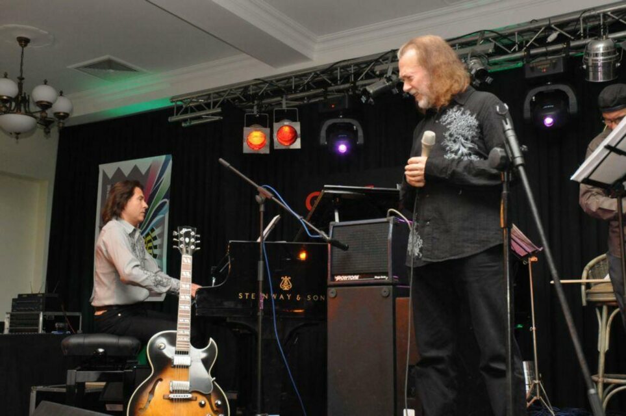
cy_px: 208
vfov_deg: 30.8
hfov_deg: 45.0
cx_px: 313
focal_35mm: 44
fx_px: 755
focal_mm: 29
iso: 2000
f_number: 6.3
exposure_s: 1/200
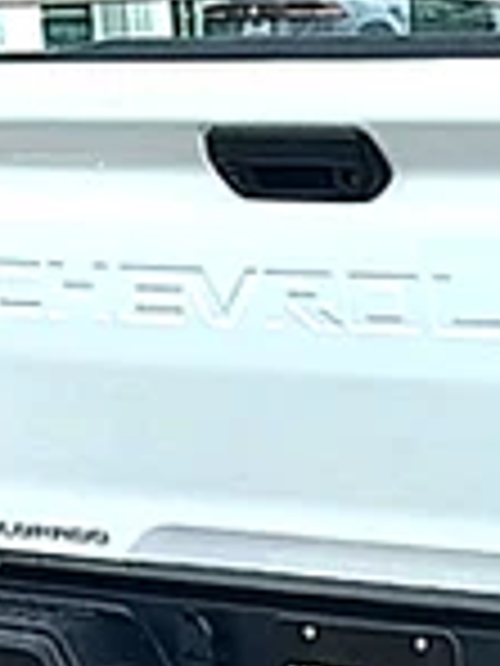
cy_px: 412
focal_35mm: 166
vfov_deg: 11.9
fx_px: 3197
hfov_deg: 8.2
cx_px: 1230
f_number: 1.78
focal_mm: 6.86
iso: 80
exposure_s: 1/5051
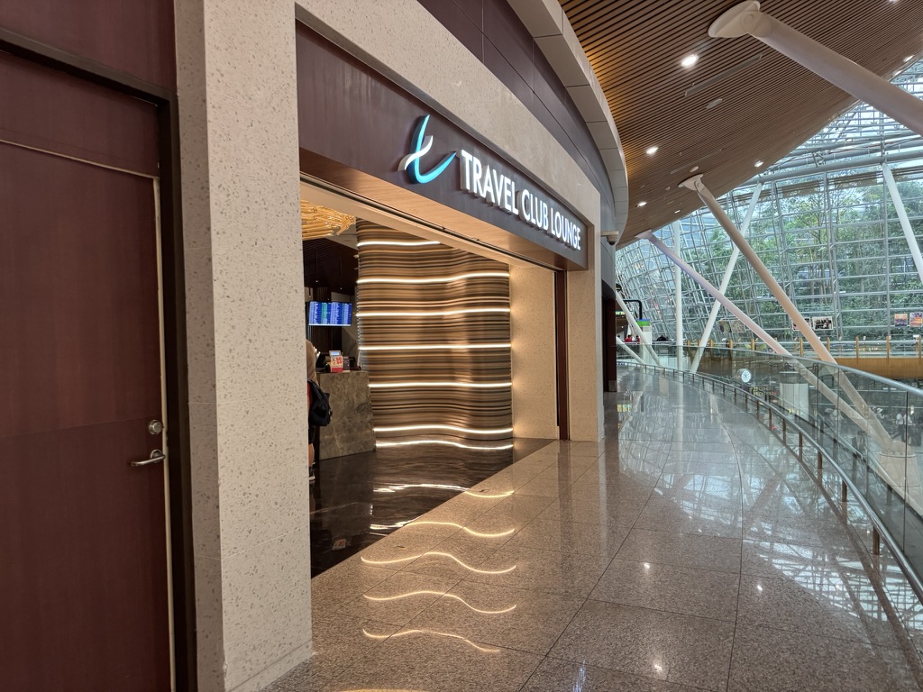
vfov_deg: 56.8
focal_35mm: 24
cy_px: 346
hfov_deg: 71.6
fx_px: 640
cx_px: 462
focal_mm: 6.76
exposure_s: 1/100
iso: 200
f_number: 1.78
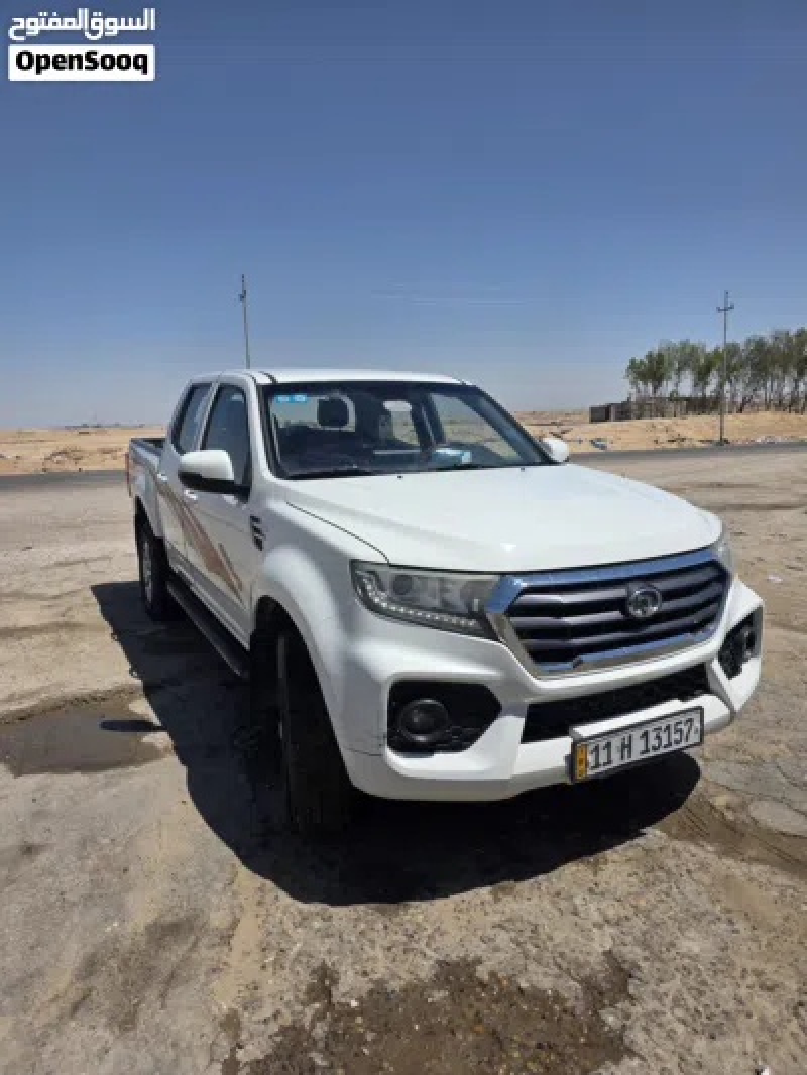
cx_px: 404
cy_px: 538
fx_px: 715
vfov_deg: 73.9
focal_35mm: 23
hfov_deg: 58.9
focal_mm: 6.3
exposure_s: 1/7944
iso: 50
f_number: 1.7
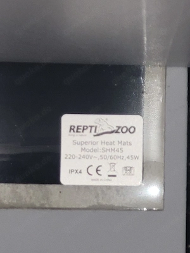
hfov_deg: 19.4
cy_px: 126
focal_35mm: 76
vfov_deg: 25.7
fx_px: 556
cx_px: 95
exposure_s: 1/50
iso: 125
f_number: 2.4
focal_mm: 7.12
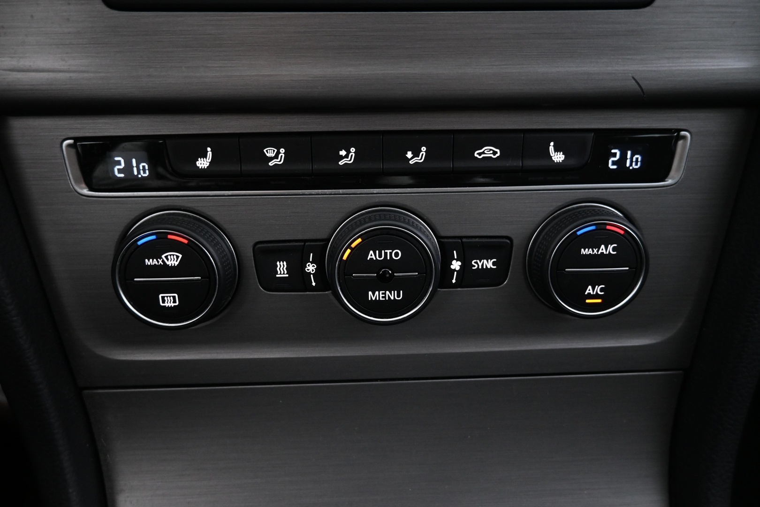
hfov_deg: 73.7
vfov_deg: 53.1
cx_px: 380
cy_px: 254
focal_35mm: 24
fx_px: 507
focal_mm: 16
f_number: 3.5
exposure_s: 1/25
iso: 2000
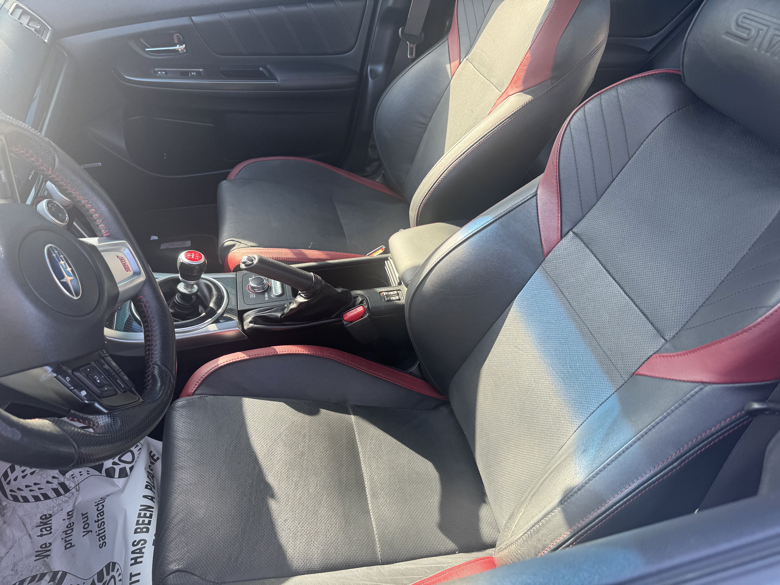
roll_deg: -3.3
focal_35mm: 24
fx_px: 541
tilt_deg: -42.0
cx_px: 390
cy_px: 292
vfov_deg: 56.8
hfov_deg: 71.6
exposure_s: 1/153
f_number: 1.78
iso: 64
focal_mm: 6.76
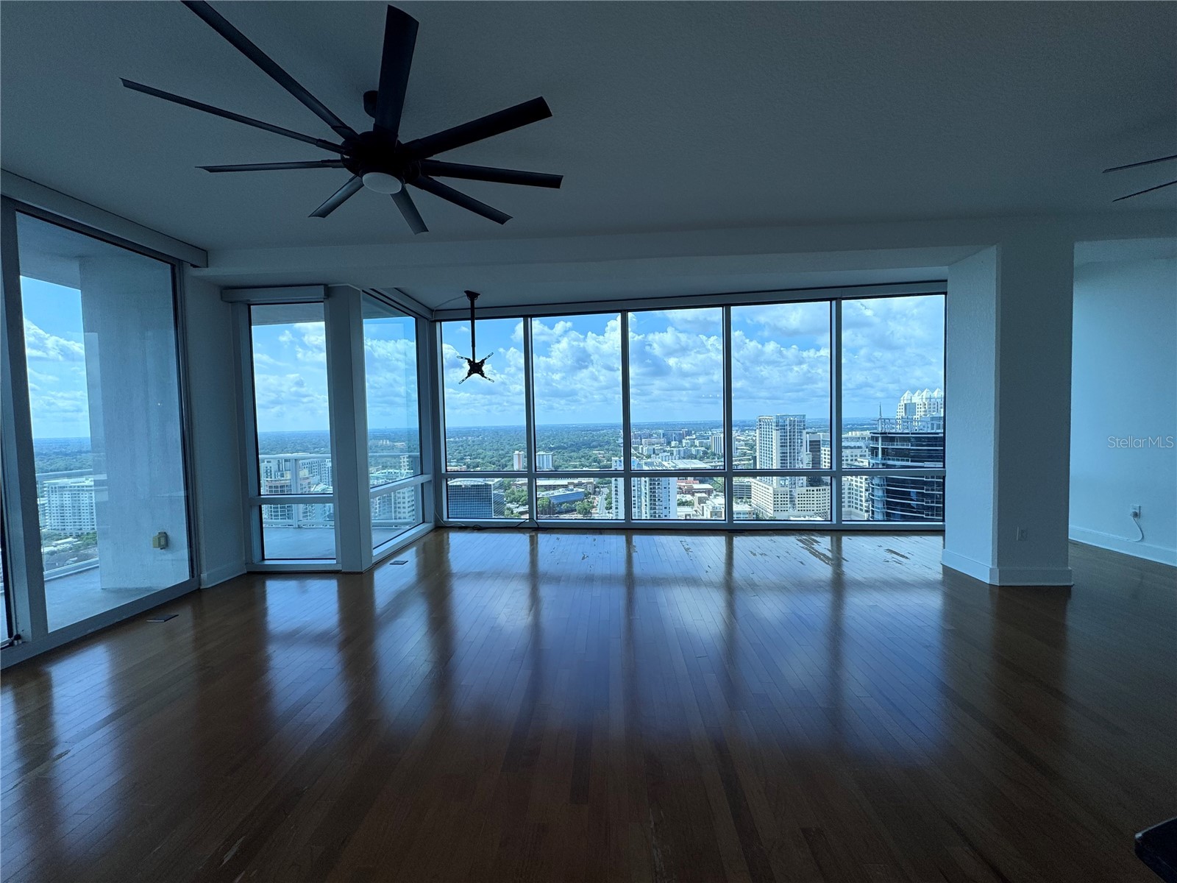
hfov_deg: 102.1
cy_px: 442
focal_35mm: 14
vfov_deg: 85.7
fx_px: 476
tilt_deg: -2.3
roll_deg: +0.7
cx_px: 588
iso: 40
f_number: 2.2
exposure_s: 1/1048
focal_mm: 2.22
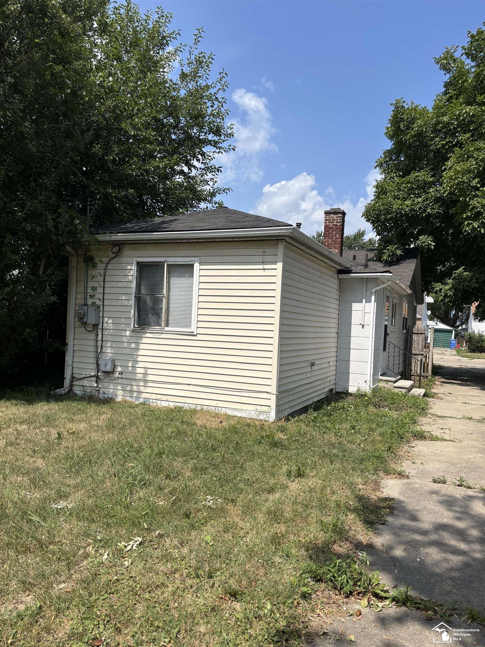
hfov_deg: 53.1
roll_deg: -4.1
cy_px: 324
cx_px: 242
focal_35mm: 26
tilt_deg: +1.4
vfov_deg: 67.3
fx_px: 486
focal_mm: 5.96
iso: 50
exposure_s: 1/4255
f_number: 1.6
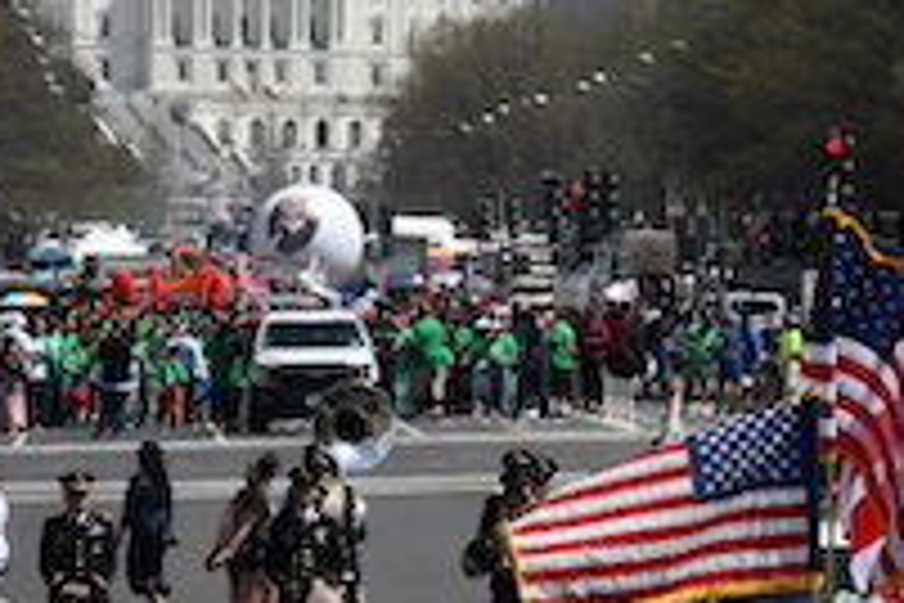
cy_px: 493
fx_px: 13132
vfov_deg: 2.6
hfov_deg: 3.9
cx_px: 702
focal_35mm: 523
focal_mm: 140
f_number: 16
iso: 320
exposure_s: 1/250
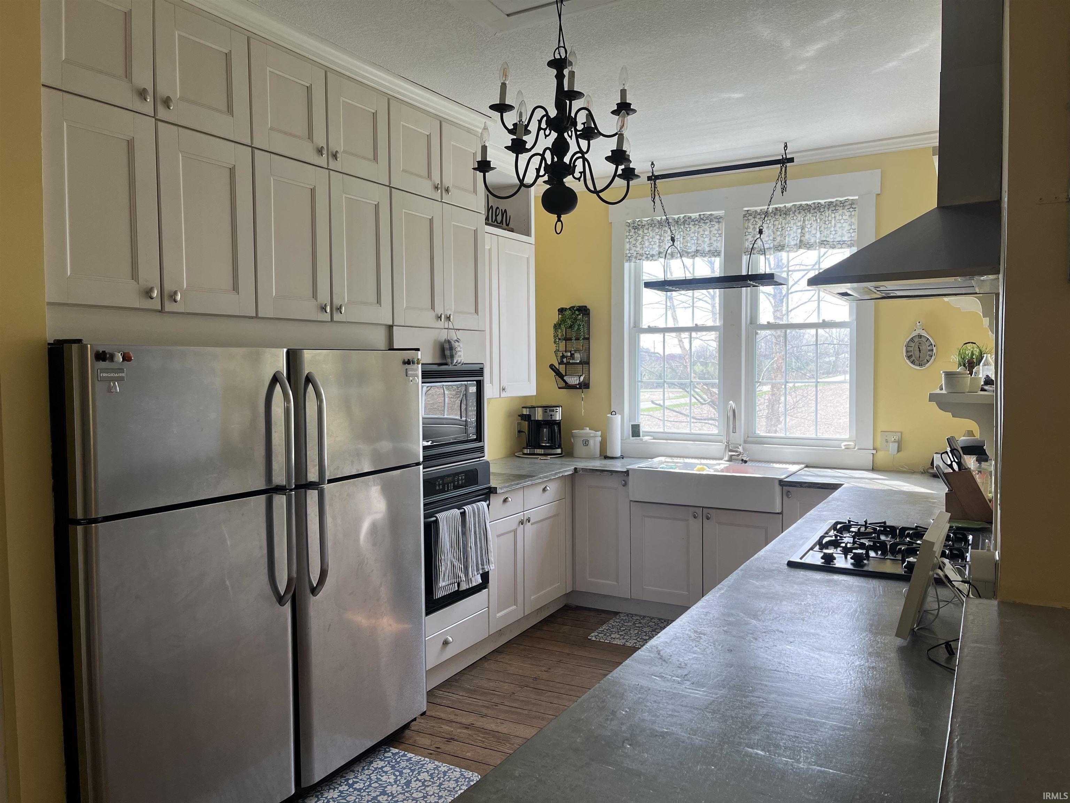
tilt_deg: -2.6
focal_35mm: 26
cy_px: 402
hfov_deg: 67.3
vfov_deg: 53.1
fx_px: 804
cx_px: 535
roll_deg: +0.4
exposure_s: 1/310
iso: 50
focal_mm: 5.1
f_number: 1.6
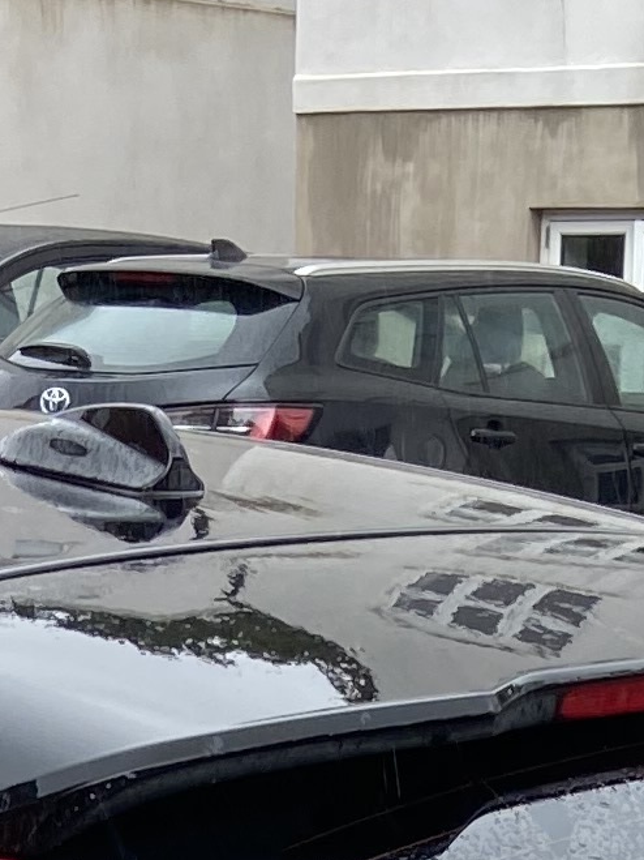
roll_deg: +1.3
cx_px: 261
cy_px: 1931
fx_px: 3945
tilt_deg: -20.2
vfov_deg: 10.9
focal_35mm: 159
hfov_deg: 9.3
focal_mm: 4.25
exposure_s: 1/180
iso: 32
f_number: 1.8
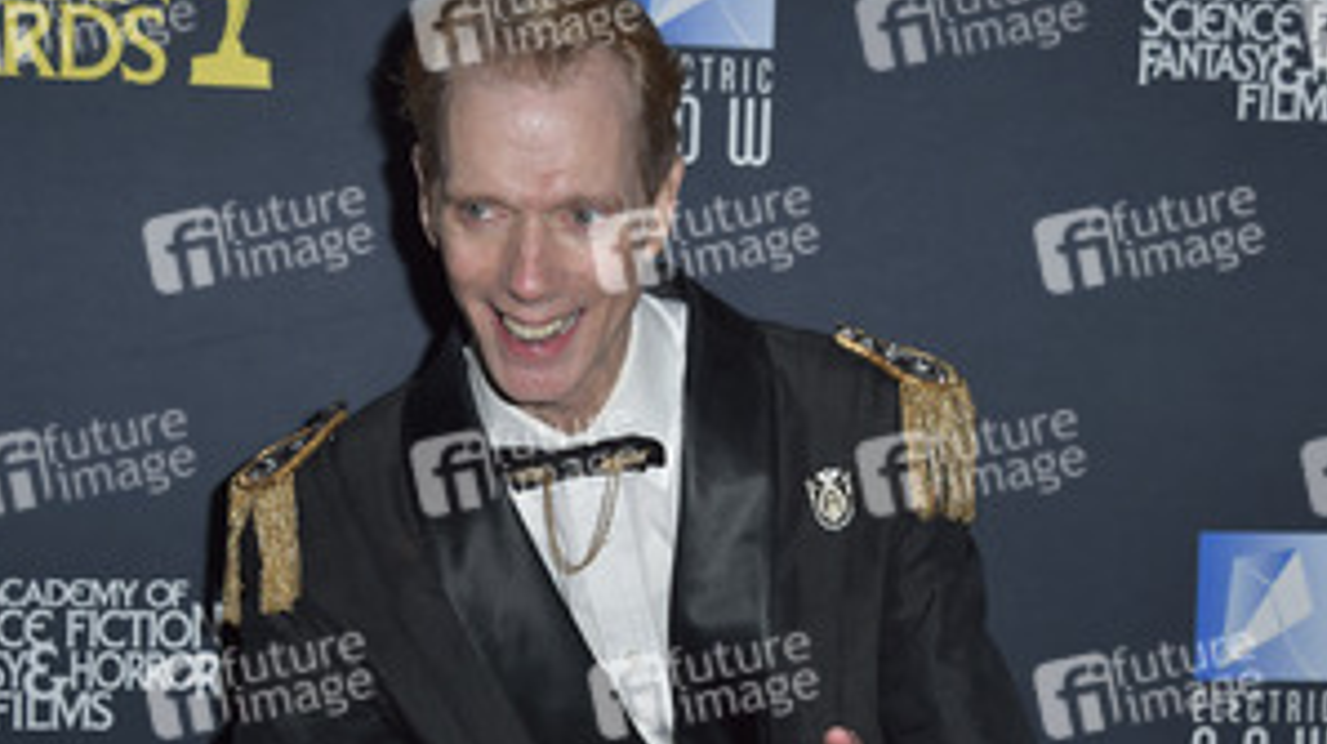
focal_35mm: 76
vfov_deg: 15.8
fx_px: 2672
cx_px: 583
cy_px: 575
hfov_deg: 27.9
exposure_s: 1/250
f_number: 6.3
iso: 250
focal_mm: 48
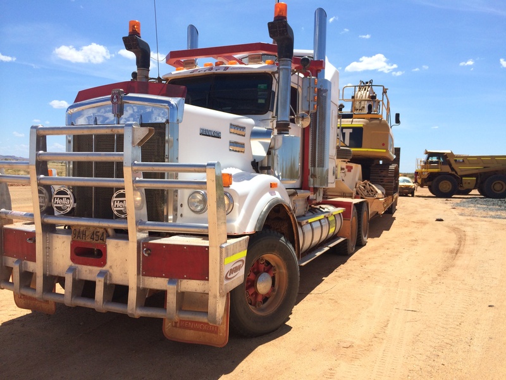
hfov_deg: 60.0
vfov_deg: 46.8
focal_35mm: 30
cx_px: 253
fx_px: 439
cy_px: 190
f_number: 2.2
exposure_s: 1/2564
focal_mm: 4.12
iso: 40
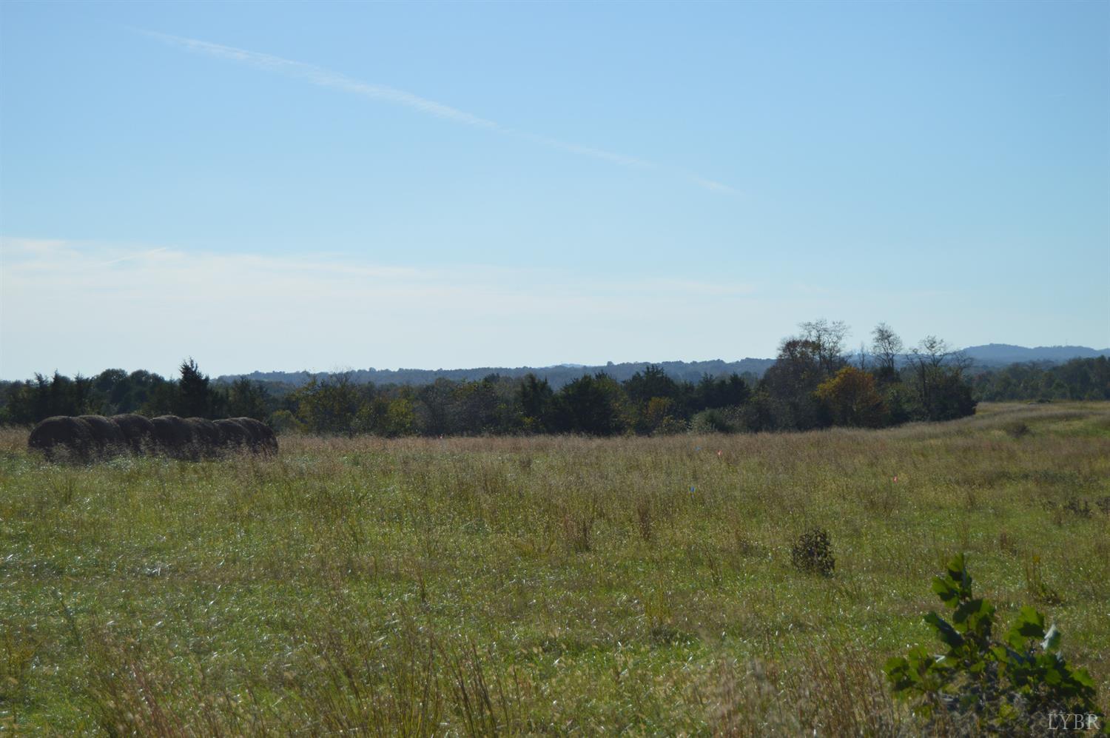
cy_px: 369
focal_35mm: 68
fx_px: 2079
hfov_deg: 29.9
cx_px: 555
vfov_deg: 20.1
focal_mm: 45
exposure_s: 1/1000
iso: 100
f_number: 5.3
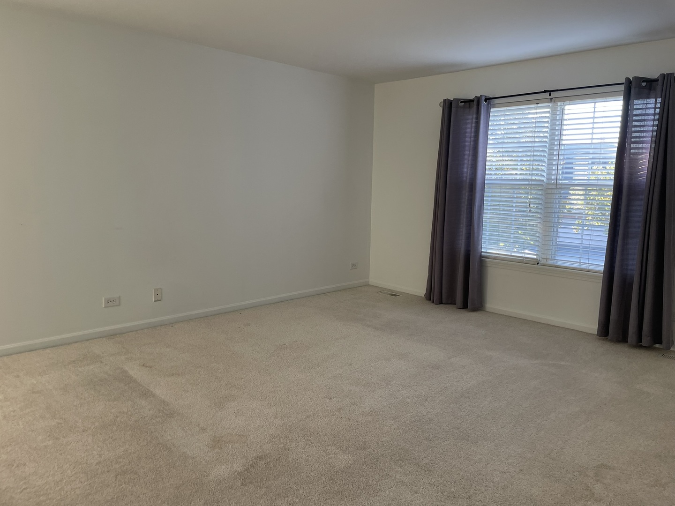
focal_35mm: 26
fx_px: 507
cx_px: 338
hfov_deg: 67.3
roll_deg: -0.9
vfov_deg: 53.1
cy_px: 253
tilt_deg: -8.1
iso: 100
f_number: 1.6
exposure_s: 1/121
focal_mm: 4.2
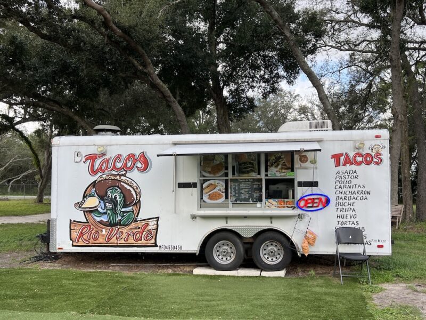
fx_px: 320
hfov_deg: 67.3
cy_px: 160
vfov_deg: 53.1
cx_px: 213
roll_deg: -0.8
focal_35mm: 26
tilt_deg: +2.1
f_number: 1.5
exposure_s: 1/797
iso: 50
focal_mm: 5.7
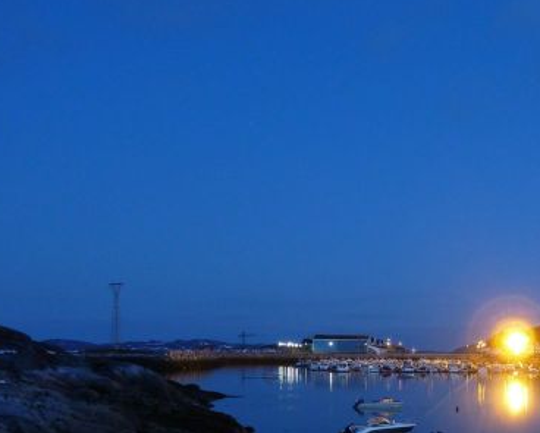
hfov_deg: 32.4
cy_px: 386
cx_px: 543
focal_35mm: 53
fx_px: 848
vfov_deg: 27.6
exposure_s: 6
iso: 80
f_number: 3.3
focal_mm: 4.1
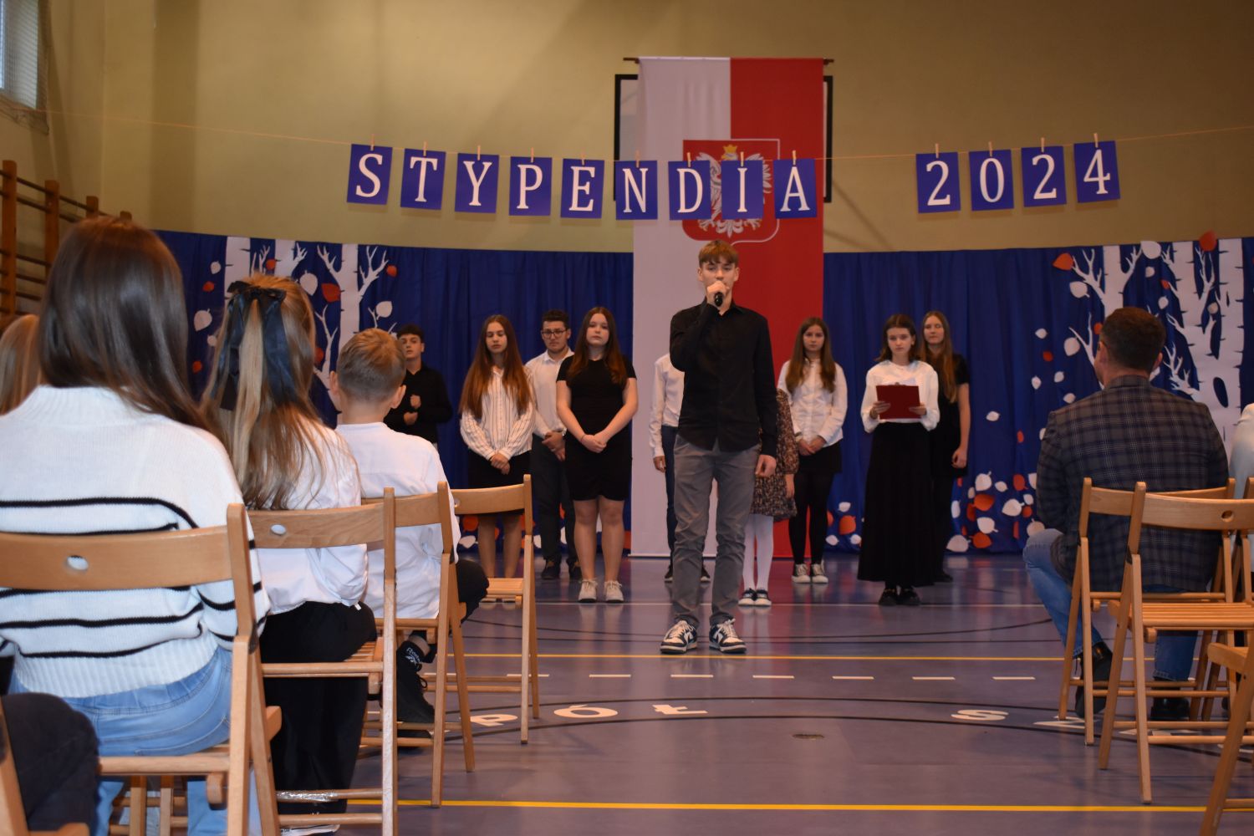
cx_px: 627
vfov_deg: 28.1
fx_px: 1672
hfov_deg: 41.1
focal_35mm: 48
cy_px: 418
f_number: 4.5
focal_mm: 32
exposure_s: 1/60
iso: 800
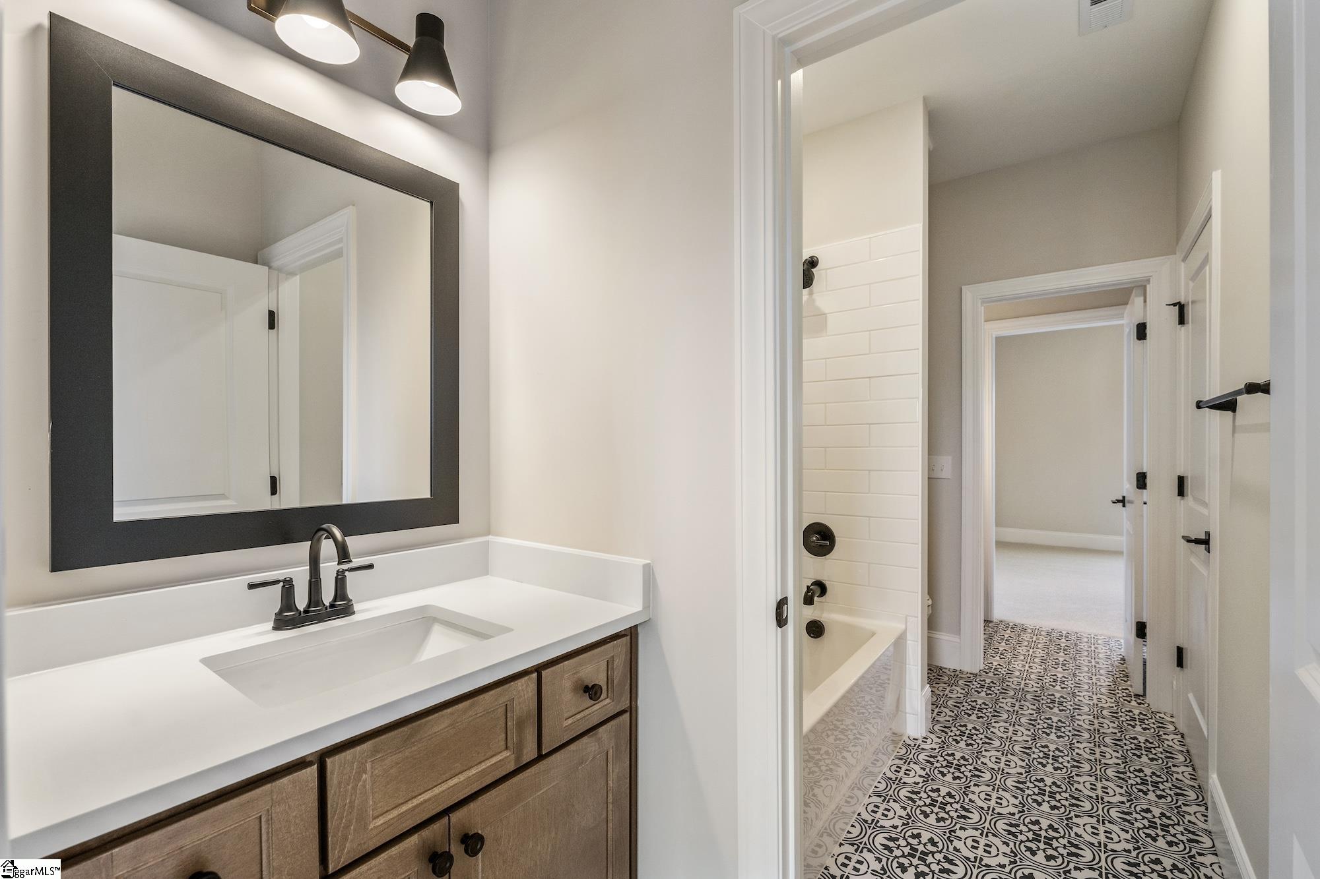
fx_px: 572
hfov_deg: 98.2
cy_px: 440
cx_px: 660
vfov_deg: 75.1
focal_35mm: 16
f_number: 6.3
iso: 400
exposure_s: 1/8
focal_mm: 15.6
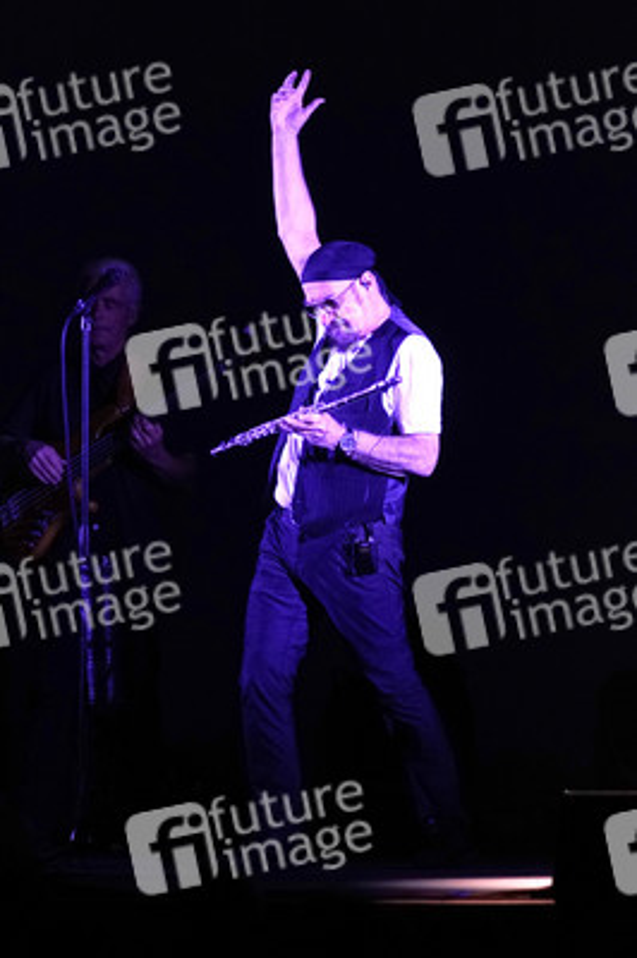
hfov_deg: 6.9
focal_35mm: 200
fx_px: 5317
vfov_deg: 10.3
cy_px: 479
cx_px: 318
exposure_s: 1/320
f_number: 3.5
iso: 1600
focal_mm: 200
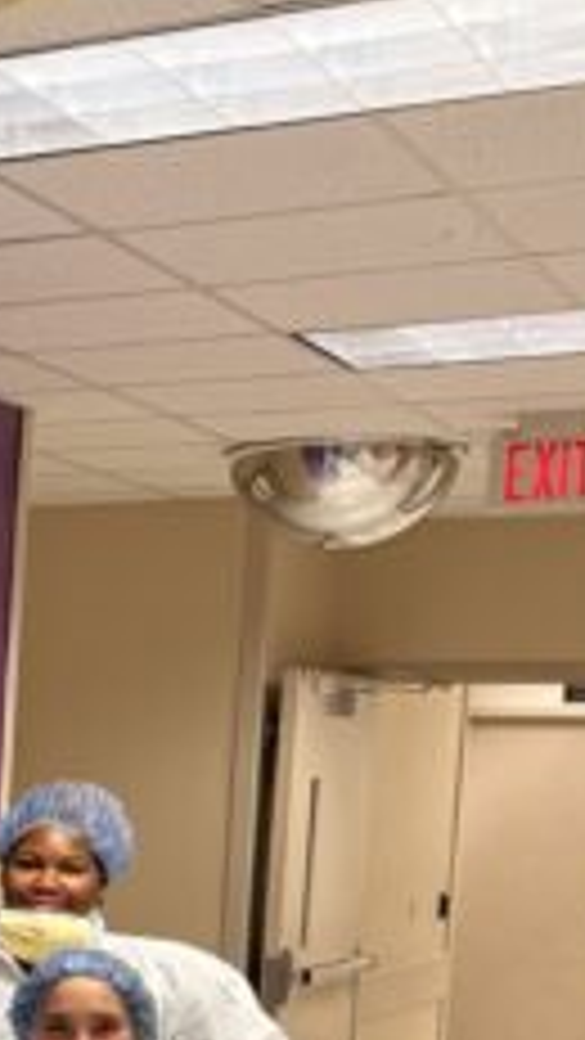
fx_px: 2343
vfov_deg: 24.2
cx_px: -760
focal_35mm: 85
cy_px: 970
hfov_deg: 11.9
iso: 160
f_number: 1.8
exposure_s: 1/60
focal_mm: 6.8
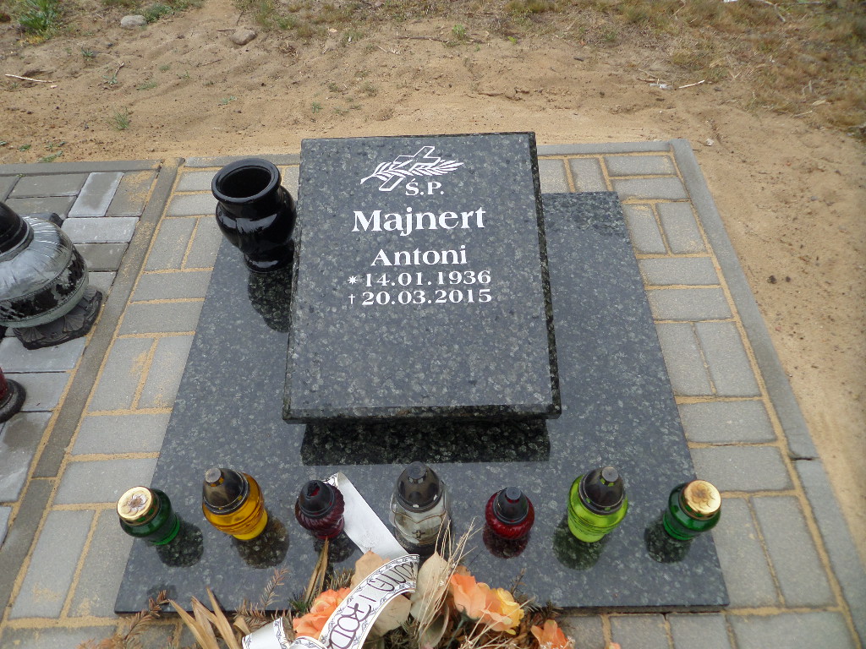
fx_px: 600
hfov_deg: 71.6
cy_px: 324
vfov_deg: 56.8
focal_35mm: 24
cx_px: 433
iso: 80
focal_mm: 4.3
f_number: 3.1
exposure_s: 1/350
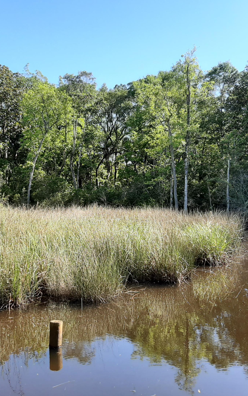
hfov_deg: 33.5
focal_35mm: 38
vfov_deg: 51.5
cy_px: 199
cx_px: 102
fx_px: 411
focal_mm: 3.93
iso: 40
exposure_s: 1/915
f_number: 1.7
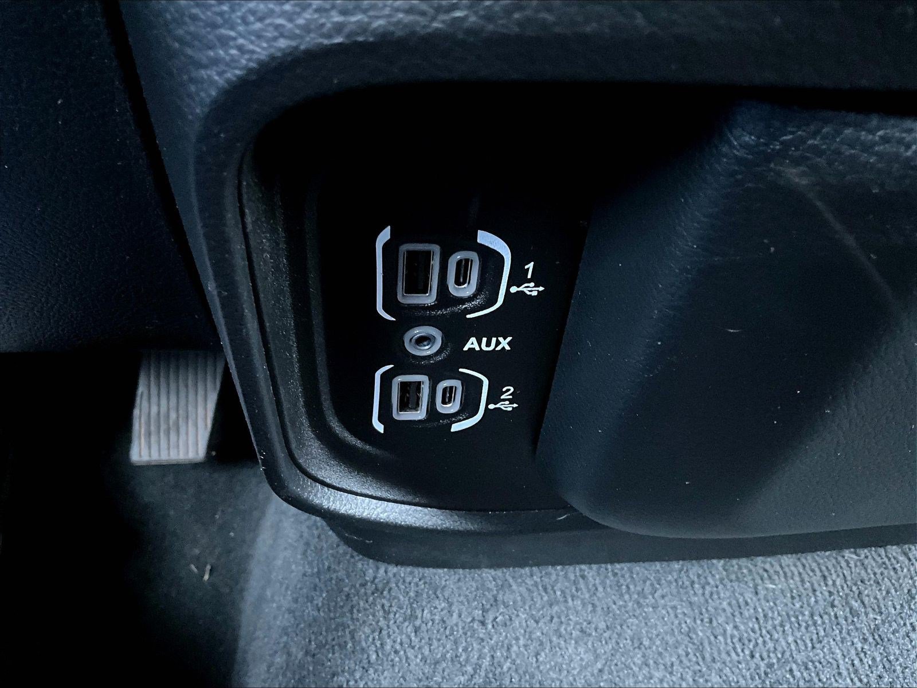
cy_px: 344
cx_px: 458
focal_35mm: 29
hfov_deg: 61.7
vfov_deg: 48.2
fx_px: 768
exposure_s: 1/15
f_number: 1.8
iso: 800
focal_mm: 3
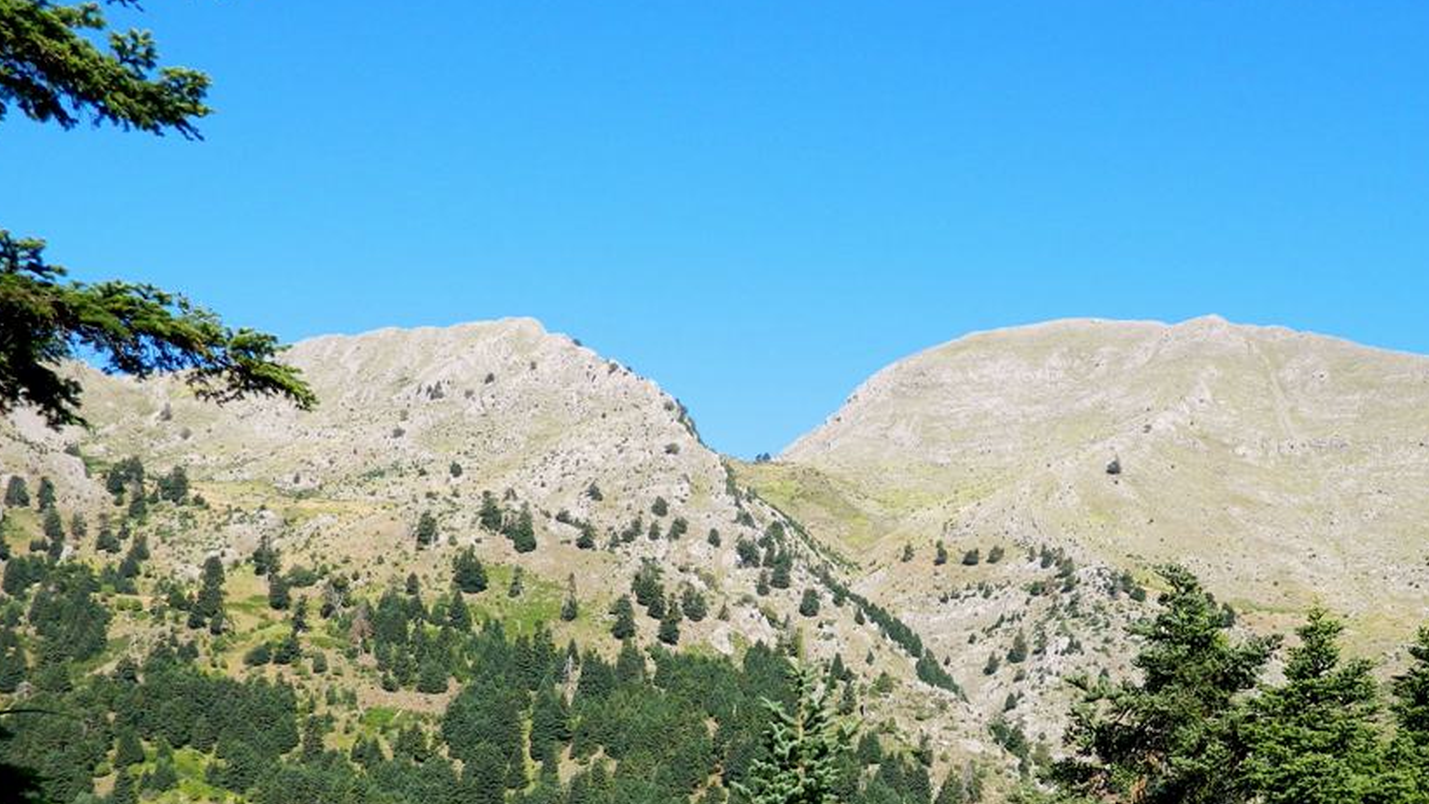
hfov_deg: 50.0
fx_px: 1516
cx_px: 885
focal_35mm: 40
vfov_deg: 29.0
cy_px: 654
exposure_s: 1/640
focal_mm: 5.1
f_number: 3.2
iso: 80
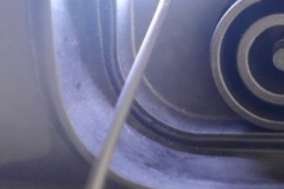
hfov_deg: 22.1
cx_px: 341
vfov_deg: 15.2
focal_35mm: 85
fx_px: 670
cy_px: -63
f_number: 2.8
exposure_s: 1/100
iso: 12800
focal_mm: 28
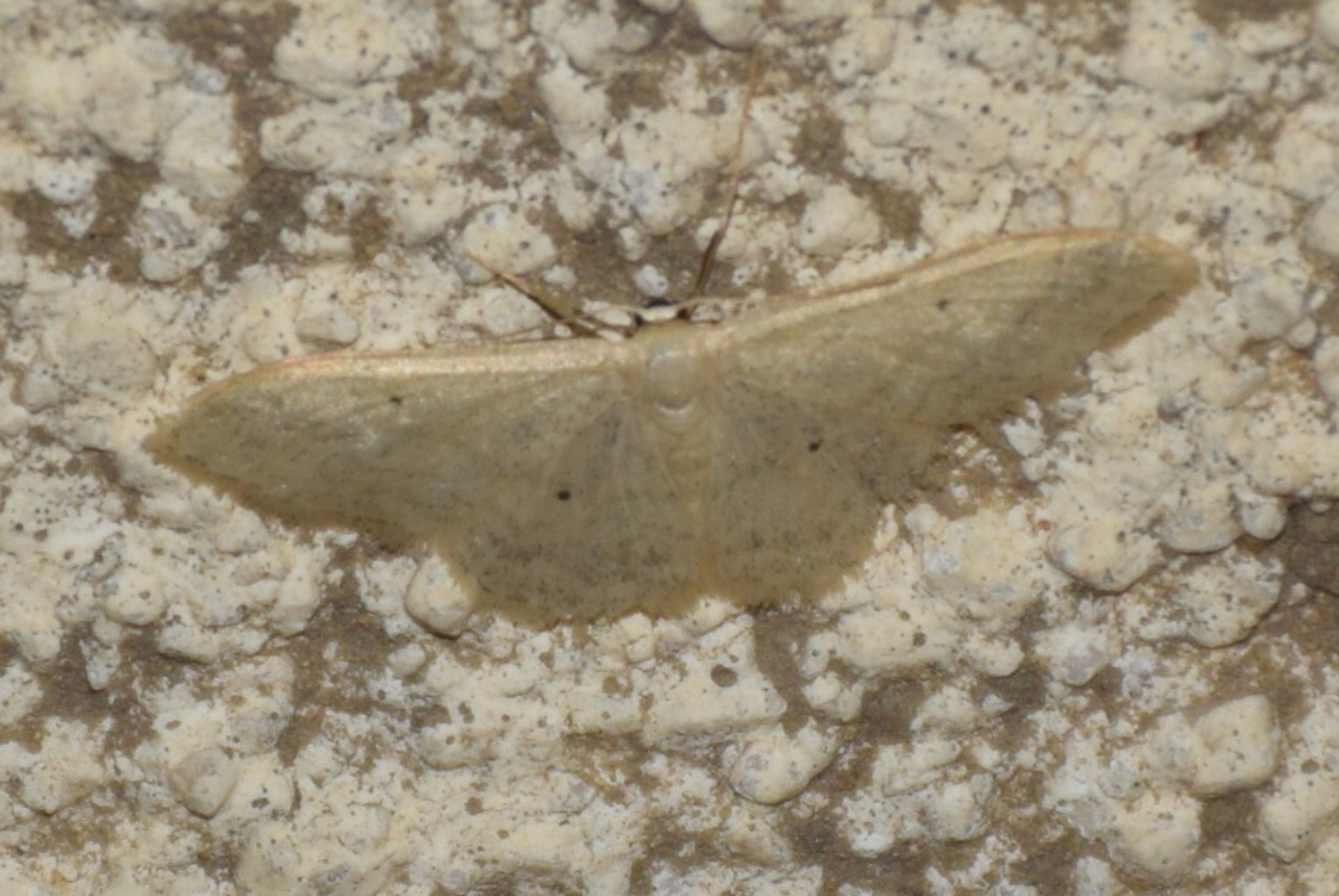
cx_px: 670
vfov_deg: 6.6
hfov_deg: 9.8
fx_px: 7818
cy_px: 448
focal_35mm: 210
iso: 320
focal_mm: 140
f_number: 5.6
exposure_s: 1/60
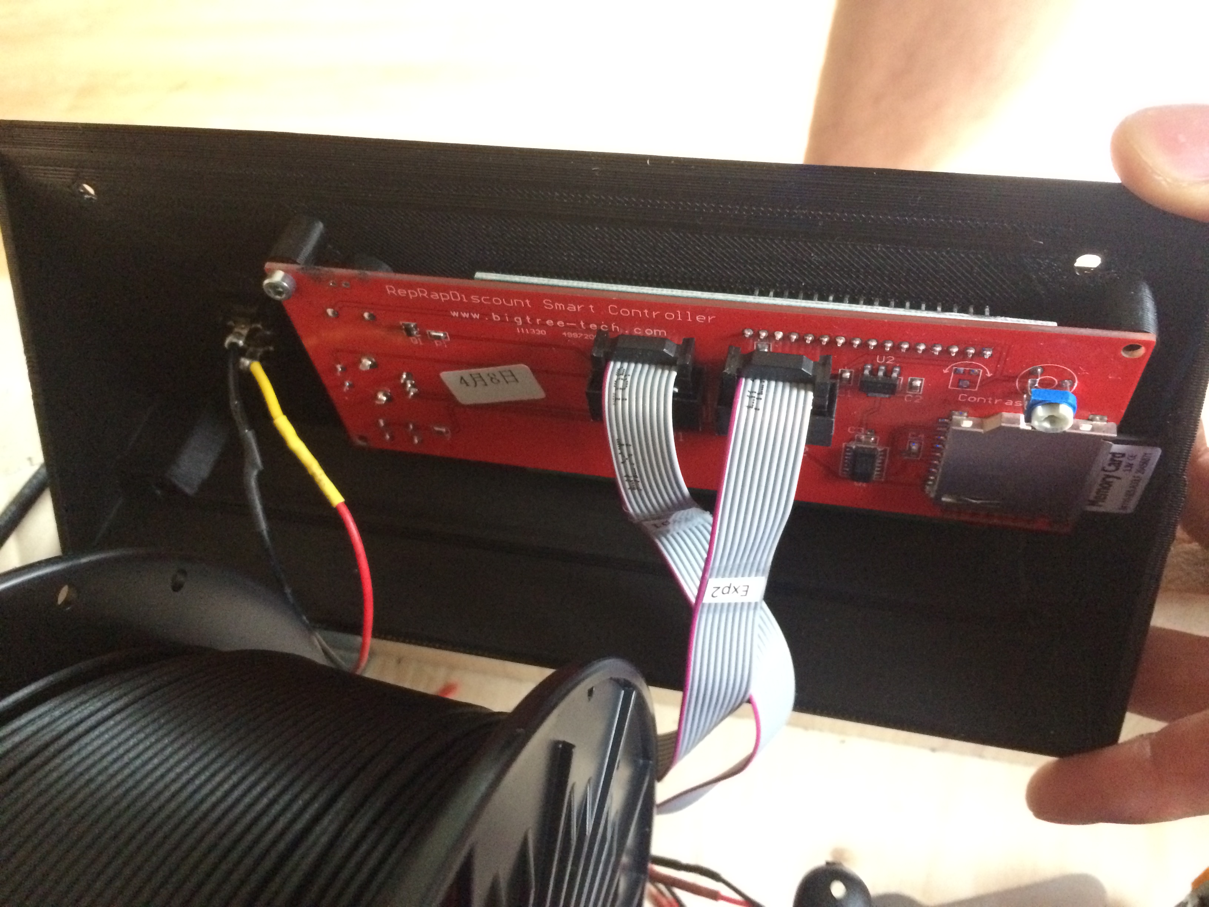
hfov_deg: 61.7
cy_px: 454
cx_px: 604
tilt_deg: -53.4
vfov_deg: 48.2
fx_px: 1013
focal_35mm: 29
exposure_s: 1/17
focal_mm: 4.15
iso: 500
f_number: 2.2
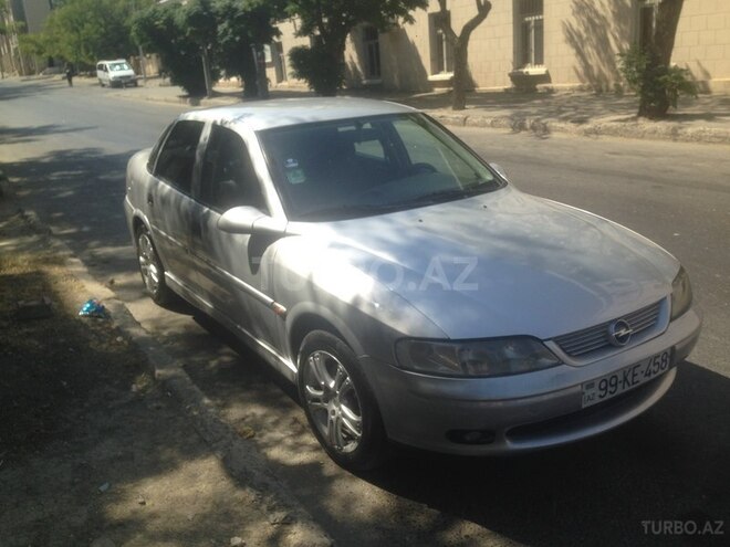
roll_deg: +3.7
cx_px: 365
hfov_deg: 55.4
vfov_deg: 42.9
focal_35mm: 33
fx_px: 696
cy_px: 274
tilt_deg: -15.1
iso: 50
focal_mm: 4.12
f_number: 2.4
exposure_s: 1/1022
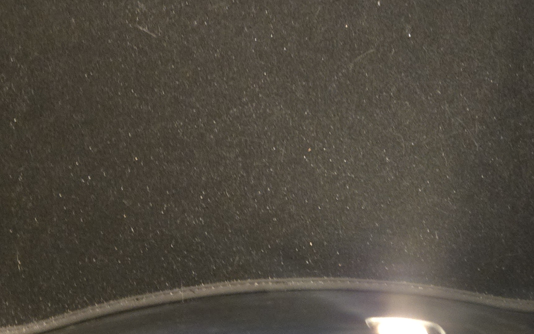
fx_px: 829
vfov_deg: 22.4
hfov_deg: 35.7
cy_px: 68
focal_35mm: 57
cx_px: 269
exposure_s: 1/15
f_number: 1.8
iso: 2500
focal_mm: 5.4
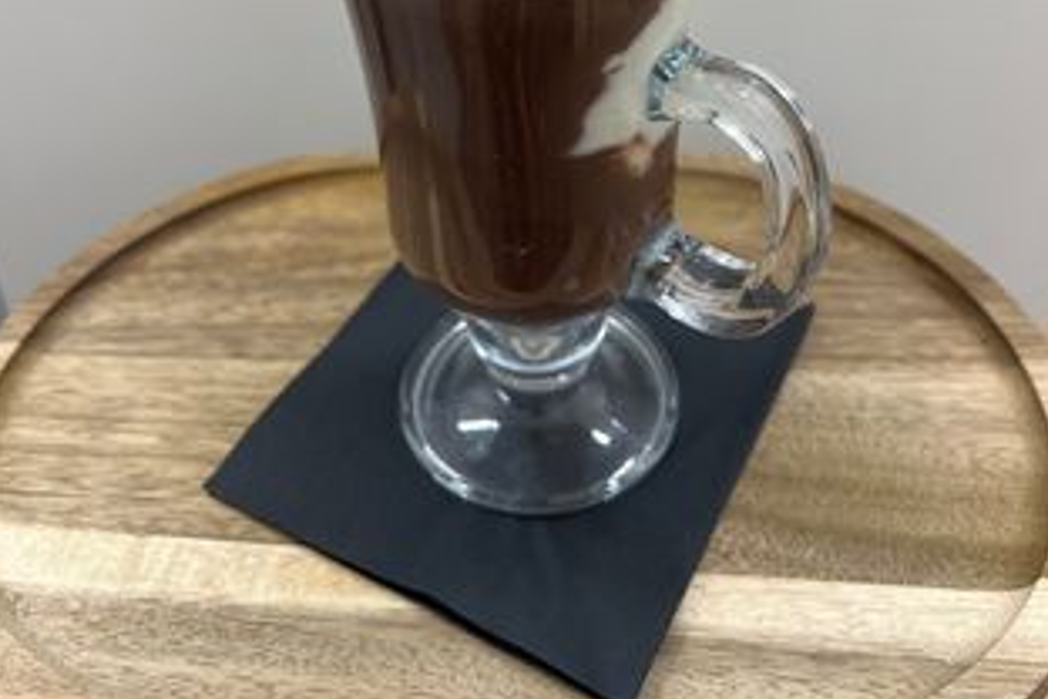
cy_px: 66
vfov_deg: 33.9
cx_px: 521
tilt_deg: -29.1
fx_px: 1077
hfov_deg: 51.9
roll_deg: +2.3
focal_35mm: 37
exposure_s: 1/100
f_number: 1.5
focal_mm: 5.7
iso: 64
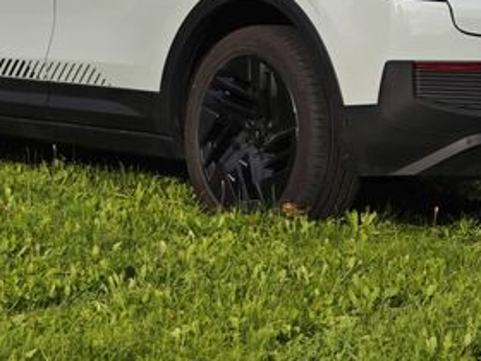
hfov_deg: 5.4
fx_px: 5086
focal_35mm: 366
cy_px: -173
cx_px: 249
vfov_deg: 4.0
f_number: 2.5
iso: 50
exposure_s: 1/640
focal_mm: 19.4
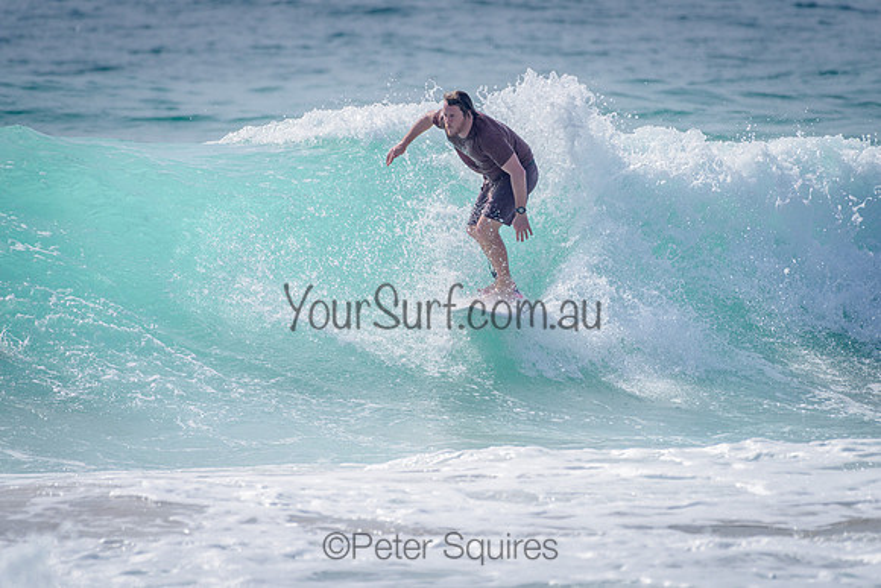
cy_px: 306
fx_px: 15004
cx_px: 437
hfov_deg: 3.4
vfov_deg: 2.2
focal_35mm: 613
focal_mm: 500
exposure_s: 1/2000
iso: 90
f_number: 5.6
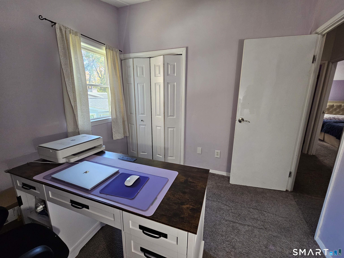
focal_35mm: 13
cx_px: 172
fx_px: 129
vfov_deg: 89.9
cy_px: 129
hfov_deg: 106.2
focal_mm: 2.2
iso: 160
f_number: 2.2
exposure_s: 1/60
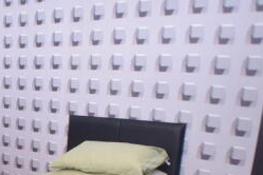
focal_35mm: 71
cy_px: 213
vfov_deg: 18.2
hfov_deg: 25.4
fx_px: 519
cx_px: -57
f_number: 4
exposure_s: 1/60
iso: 800
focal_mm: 18
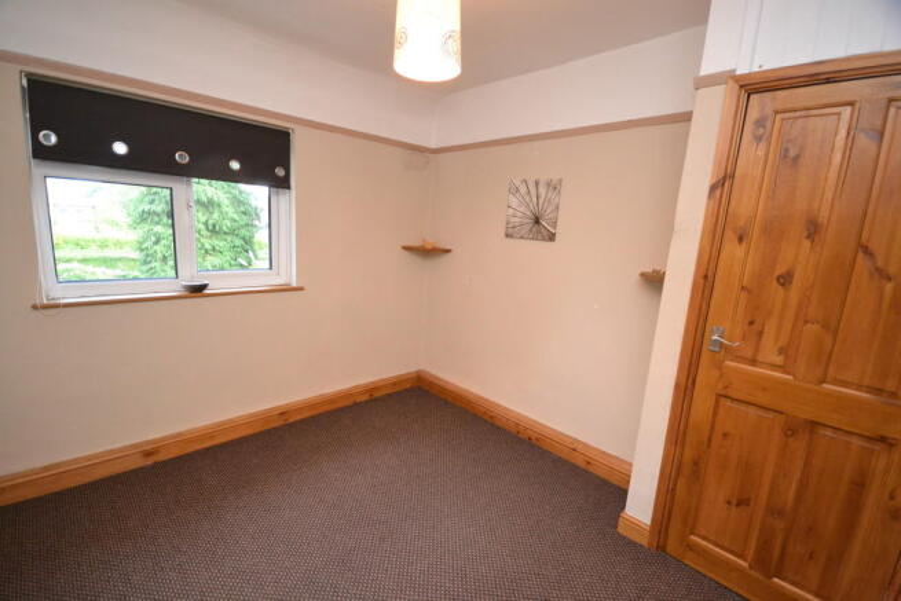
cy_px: 300
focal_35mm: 15
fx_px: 375
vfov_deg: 77.4
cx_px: 450
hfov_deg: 100.4
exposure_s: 1/60
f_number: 4
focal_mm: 10
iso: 3200
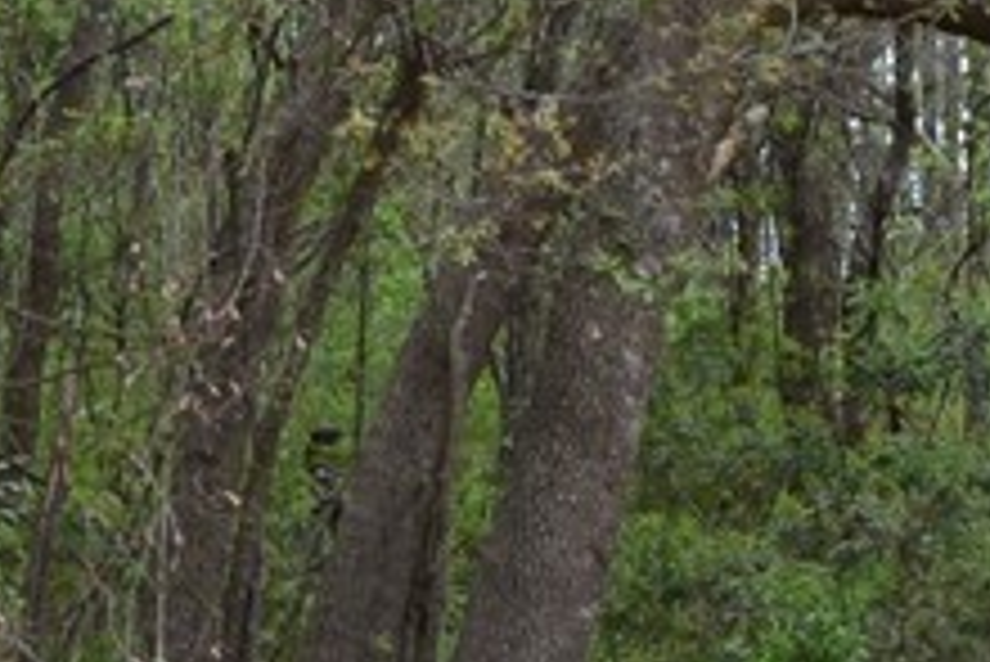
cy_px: 248
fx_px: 4073
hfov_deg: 13.6
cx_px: -72
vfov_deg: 9.3
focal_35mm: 148
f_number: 5.6
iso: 200
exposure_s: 1/125
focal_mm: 20
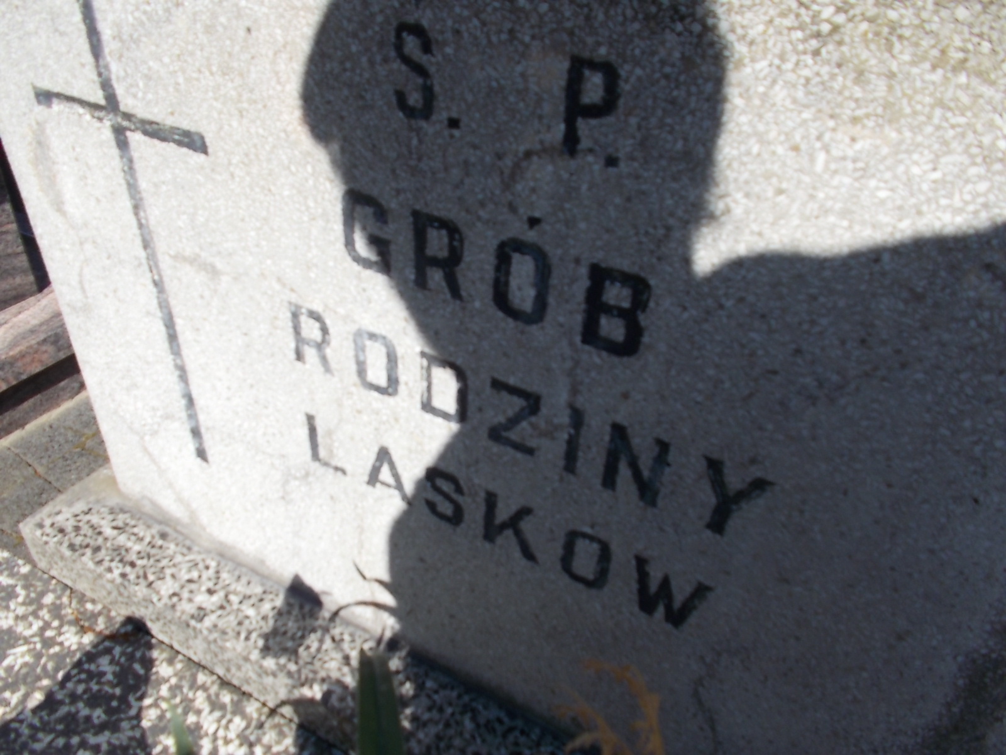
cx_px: 503
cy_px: 378
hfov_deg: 67.3
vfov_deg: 53.1
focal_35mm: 26
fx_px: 756
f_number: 8
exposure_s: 1/125
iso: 80
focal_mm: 4.6
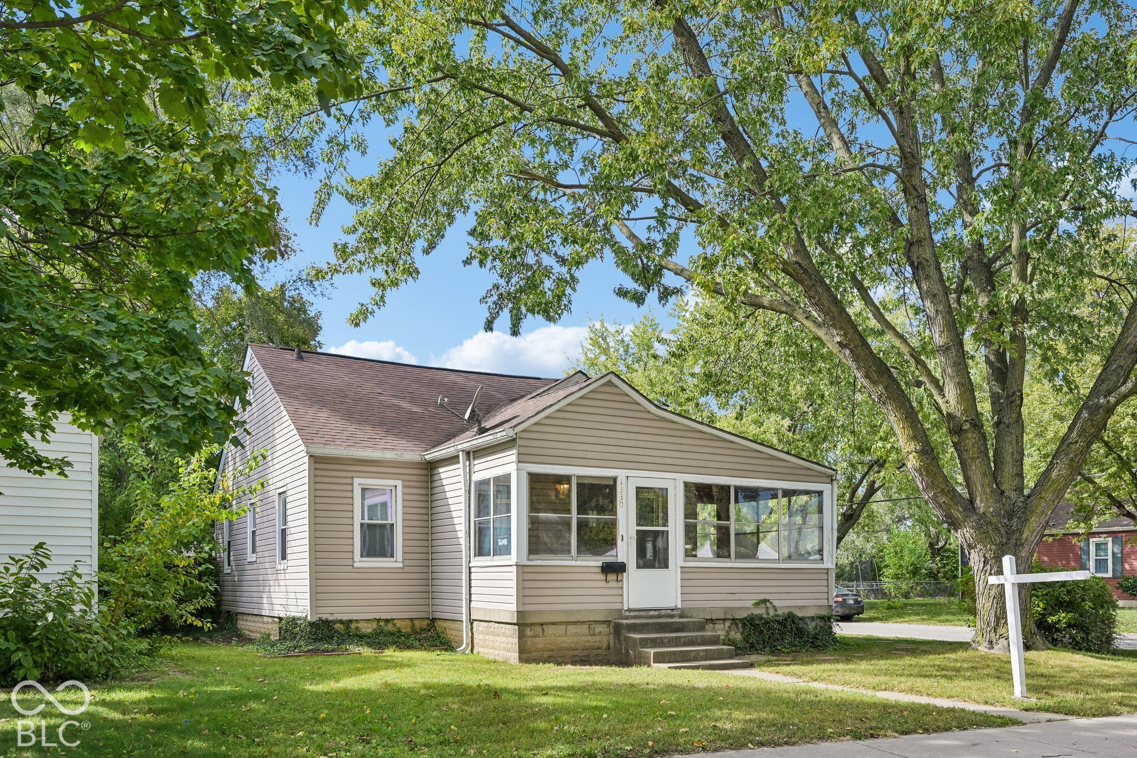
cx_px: 568
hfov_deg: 66.4
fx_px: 868
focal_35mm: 28
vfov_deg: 47.1
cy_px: 379
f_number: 8
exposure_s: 1/160
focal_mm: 27.5
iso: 100
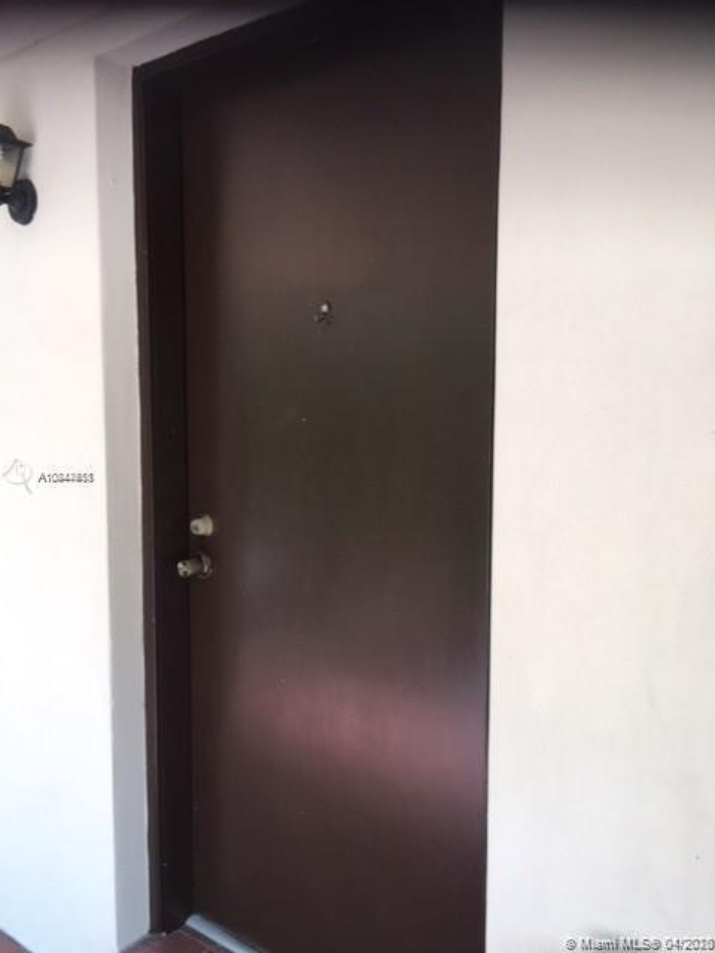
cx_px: 358
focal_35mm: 29
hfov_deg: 48.2
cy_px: 476
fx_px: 799
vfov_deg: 61.7
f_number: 2.2
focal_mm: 4.15
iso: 32
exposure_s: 1/60
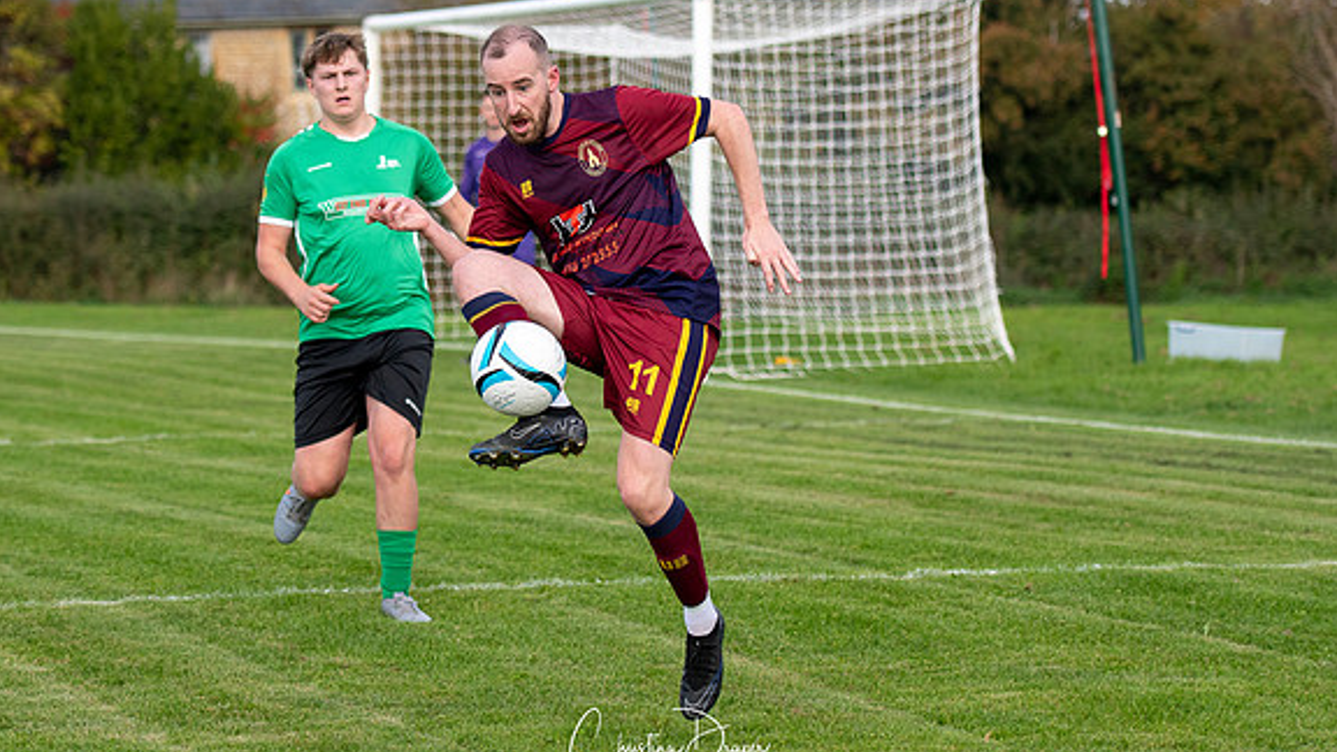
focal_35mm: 162
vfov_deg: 7.5
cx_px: 530
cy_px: 253
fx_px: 5743
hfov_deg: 13.3
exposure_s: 1/2500
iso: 320
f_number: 2.8
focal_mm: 85
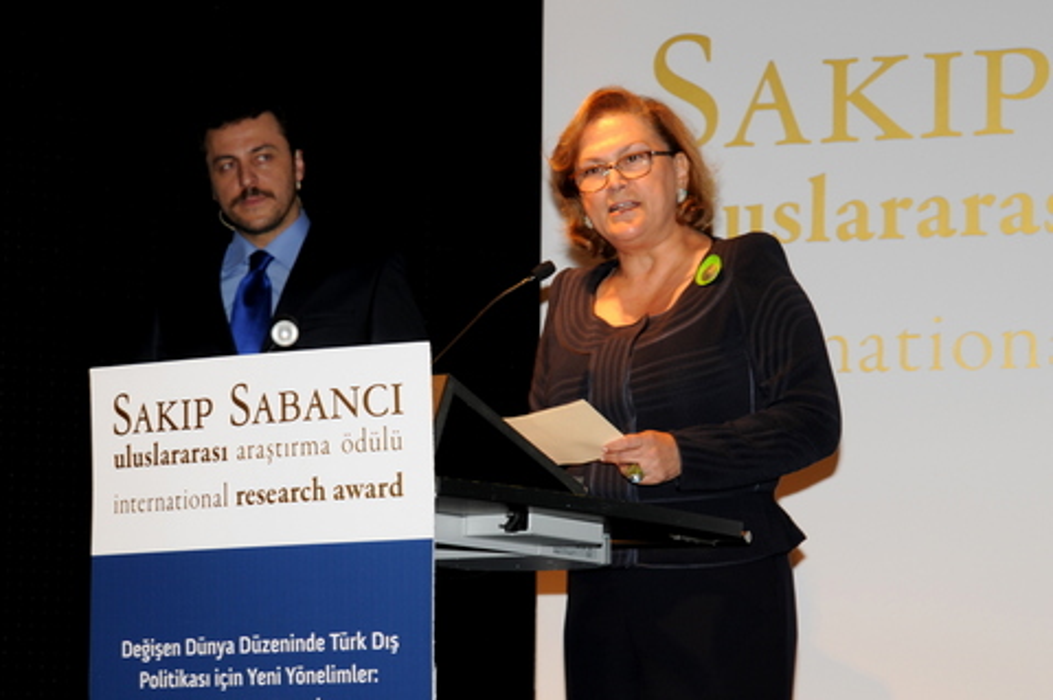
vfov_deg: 11.4
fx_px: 3506
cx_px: 526
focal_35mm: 120
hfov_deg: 17.1
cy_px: 350
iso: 200
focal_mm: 80
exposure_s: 1/60
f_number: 6.3
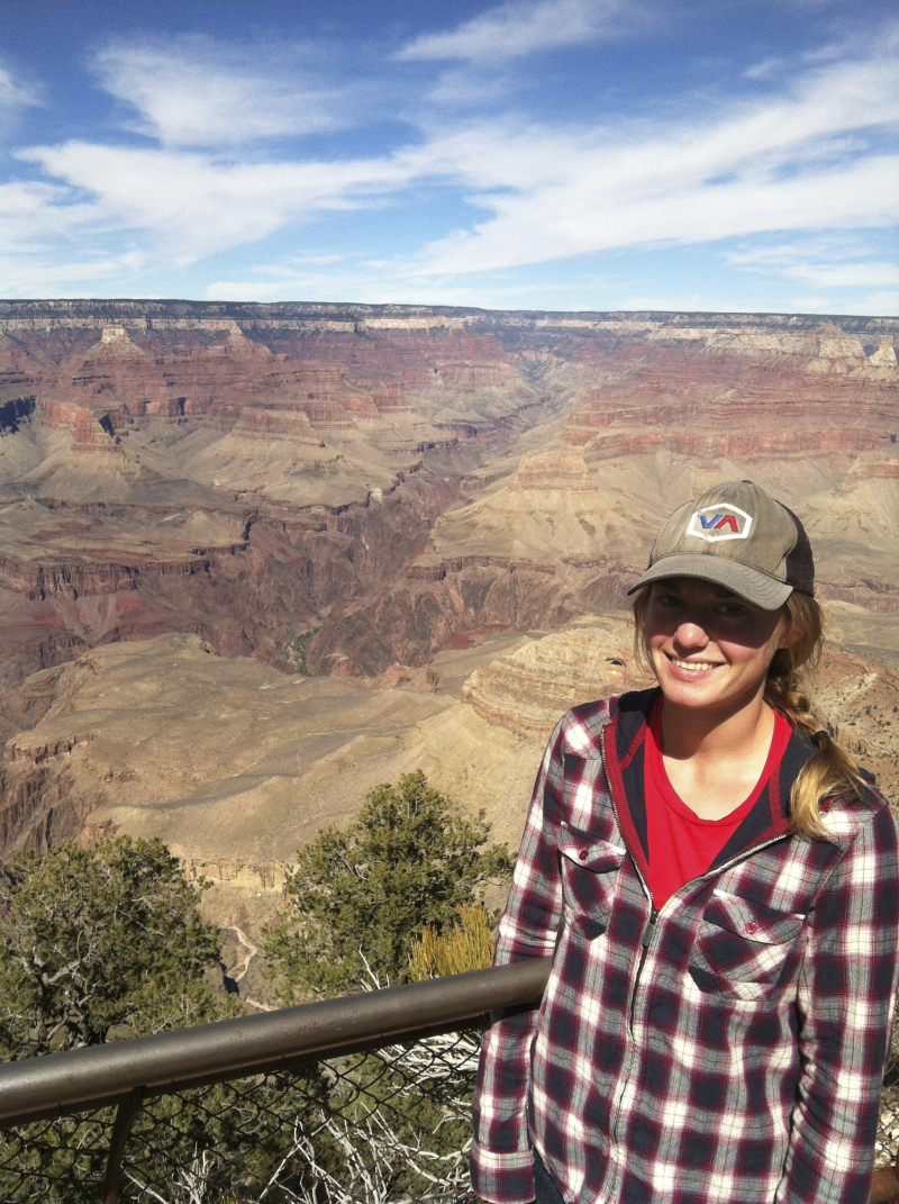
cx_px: 450
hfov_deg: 40.6
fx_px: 1215
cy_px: 602
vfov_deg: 52.7
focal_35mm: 35
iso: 80
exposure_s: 1/2143
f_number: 2.8
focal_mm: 3.85
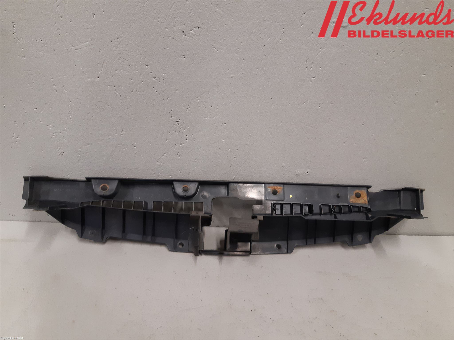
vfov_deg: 53.1
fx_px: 341
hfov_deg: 67.3
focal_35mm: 26
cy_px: 170
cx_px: 227
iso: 160
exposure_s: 1/50
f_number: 1.7
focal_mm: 3.93
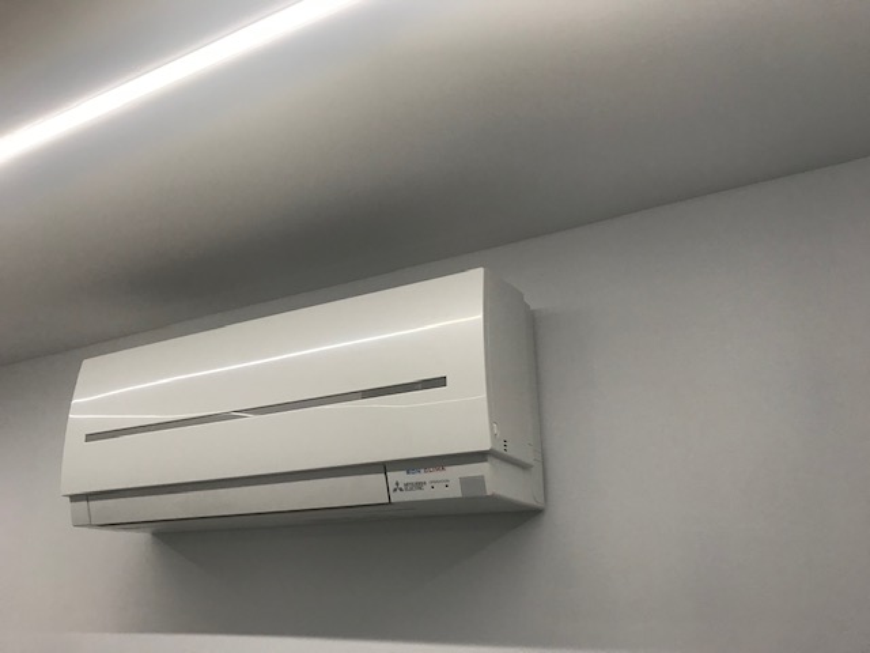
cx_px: 435
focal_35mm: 28
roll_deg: +0.7
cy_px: 326
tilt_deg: +20.5
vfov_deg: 49.7
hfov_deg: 63.4
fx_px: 704
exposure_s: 1/33
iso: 25
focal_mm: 3.99
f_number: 1.8
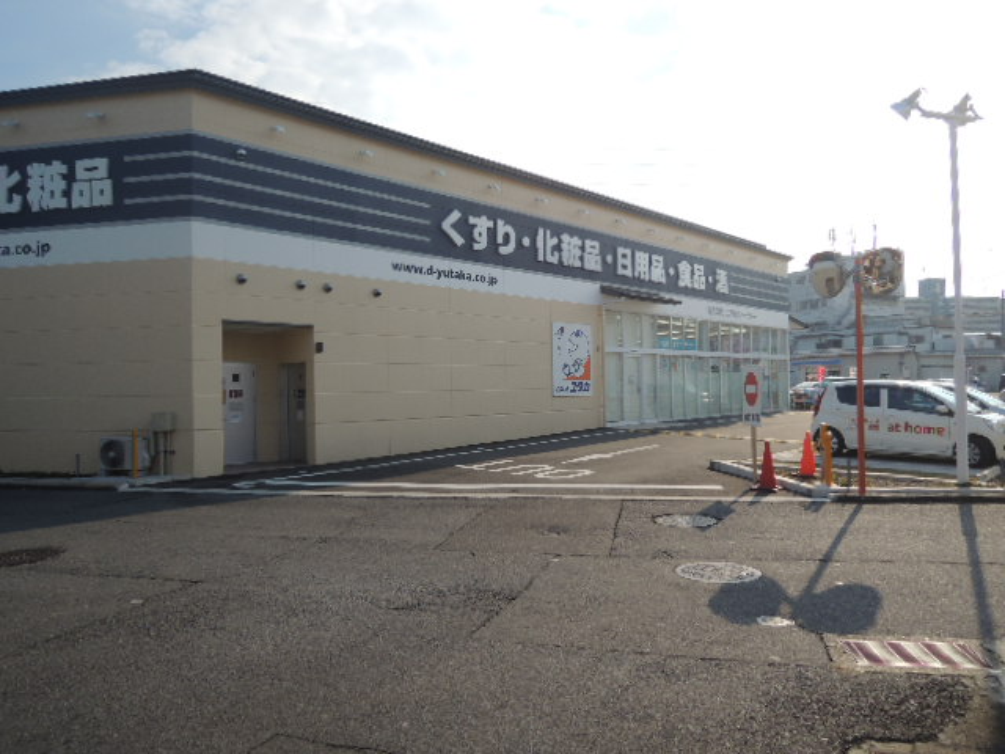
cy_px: 377
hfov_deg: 71.6
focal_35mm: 24
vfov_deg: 56.8
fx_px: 697
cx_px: 502
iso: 100
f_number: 2.8
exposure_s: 1/1250
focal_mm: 4.3
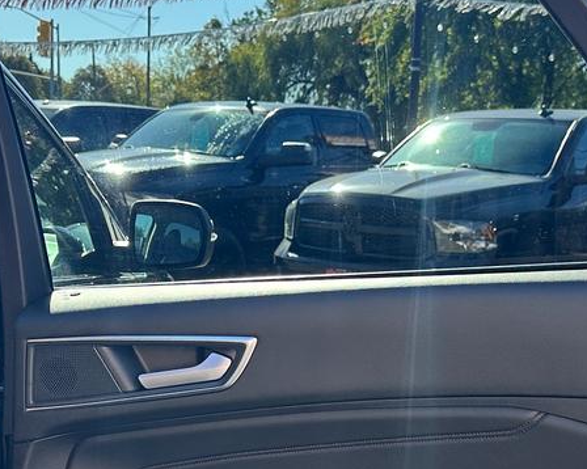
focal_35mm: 67
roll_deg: -2.7
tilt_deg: -13.4
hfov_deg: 28.3
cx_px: 279
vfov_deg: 22.2
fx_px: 1163
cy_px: 432
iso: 80
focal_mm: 6.86
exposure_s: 1/574
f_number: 1.78
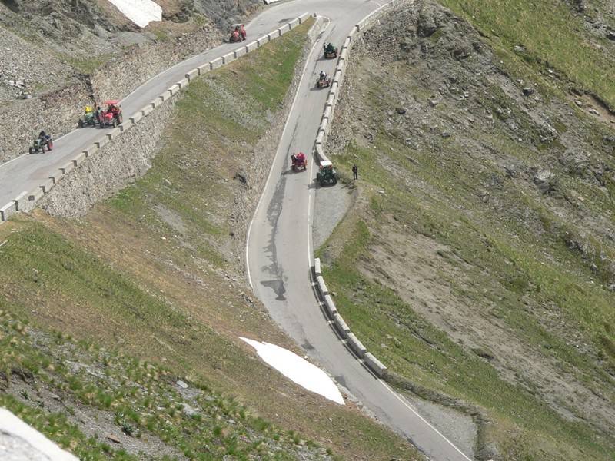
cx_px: 308
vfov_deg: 11.1
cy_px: 230
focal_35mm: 133
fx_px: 2363
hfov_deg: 14.8
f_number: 5.2
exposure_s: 1/500
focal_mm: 22.2
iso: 80
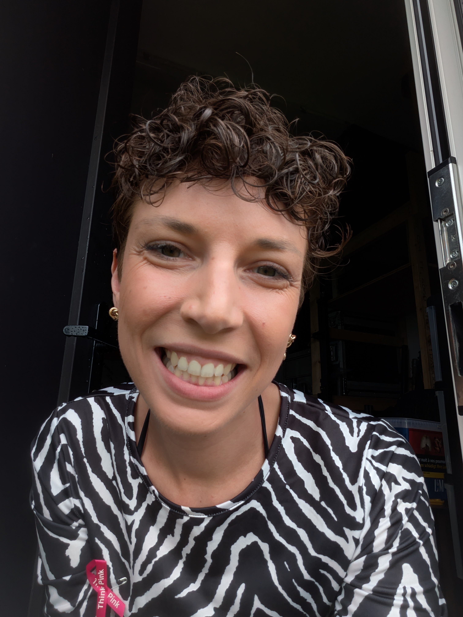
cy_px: 308
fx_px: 375
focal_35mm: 21
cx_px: 232
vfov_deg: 79.0
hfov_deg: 63.4
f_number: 2.2
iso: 44
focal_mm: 2.74
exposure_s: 1/331
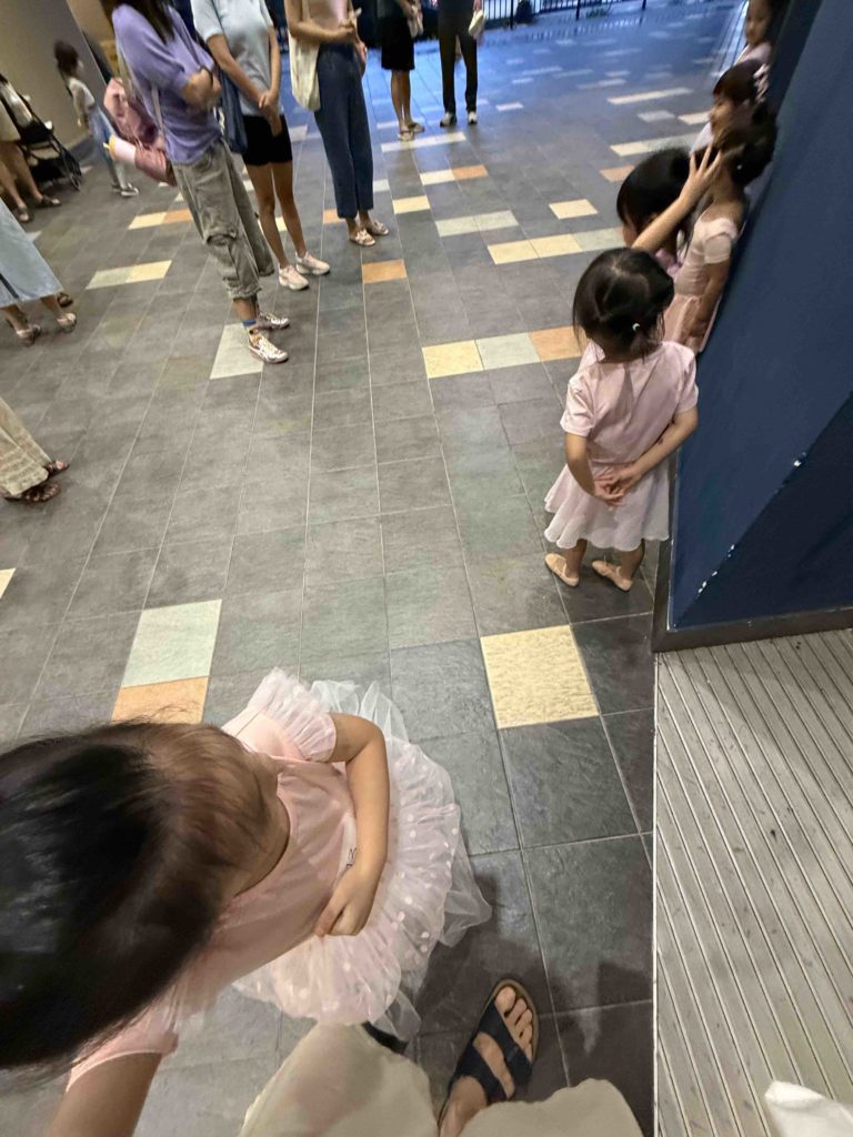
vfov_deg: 102.1
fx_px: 460
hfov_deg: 85.7
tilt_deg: -54.4
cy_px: 568
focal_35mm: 14
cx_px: 426
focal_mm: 2.22
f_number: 2.2
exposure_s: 1/50
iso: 500
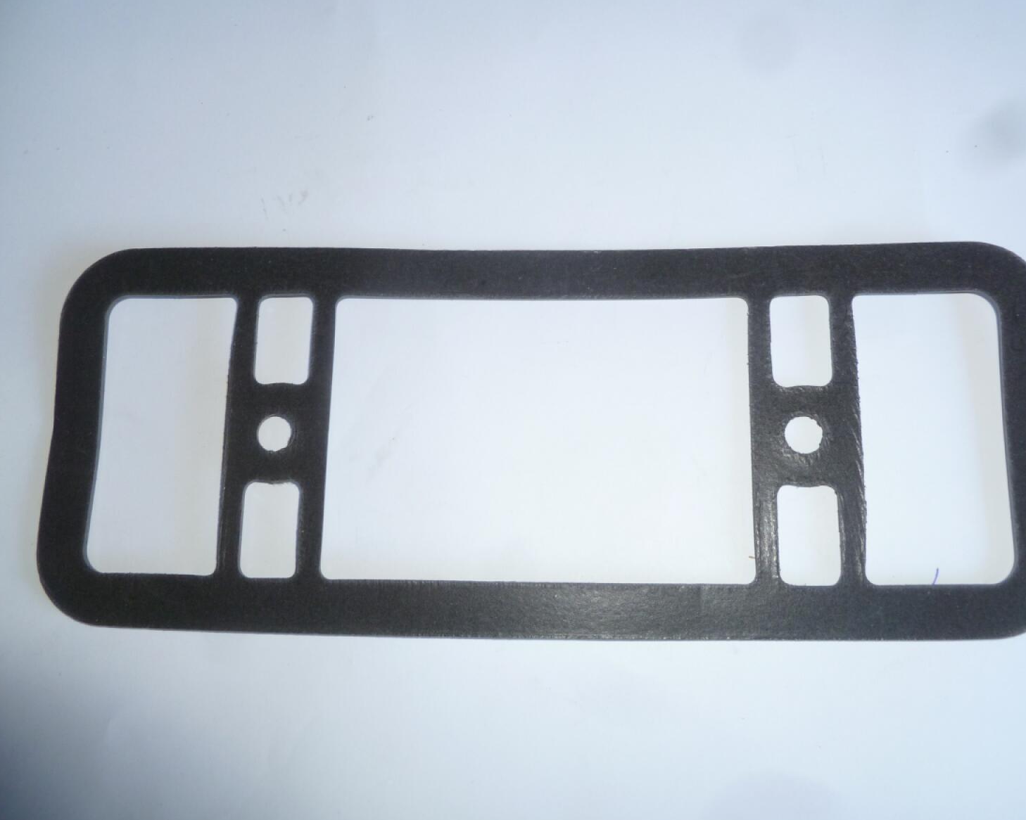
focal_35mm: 30
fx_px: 911
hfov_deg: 58.7
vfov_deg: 48.5
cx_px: 546
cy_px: 409
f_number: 3.3
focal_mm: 5
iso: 100
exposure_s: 1/30
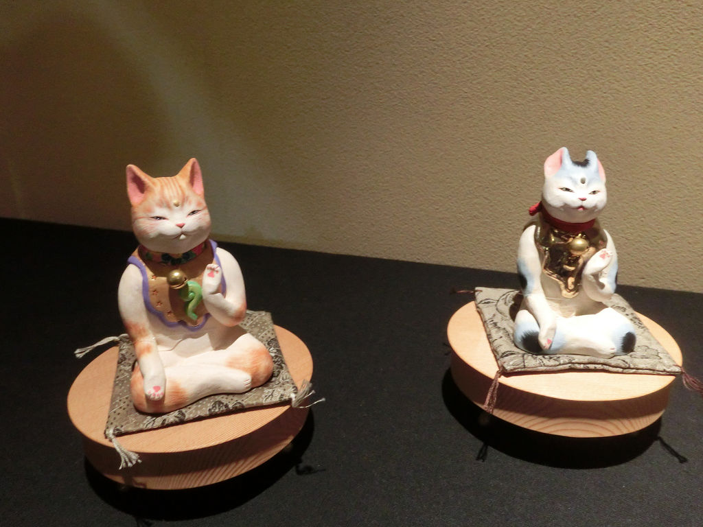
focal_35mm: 28
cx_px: 352
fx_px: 569
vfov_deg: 49.7
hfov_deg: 63.4
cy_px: 264
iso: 800
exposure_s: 1/25
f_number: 3
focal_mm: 5
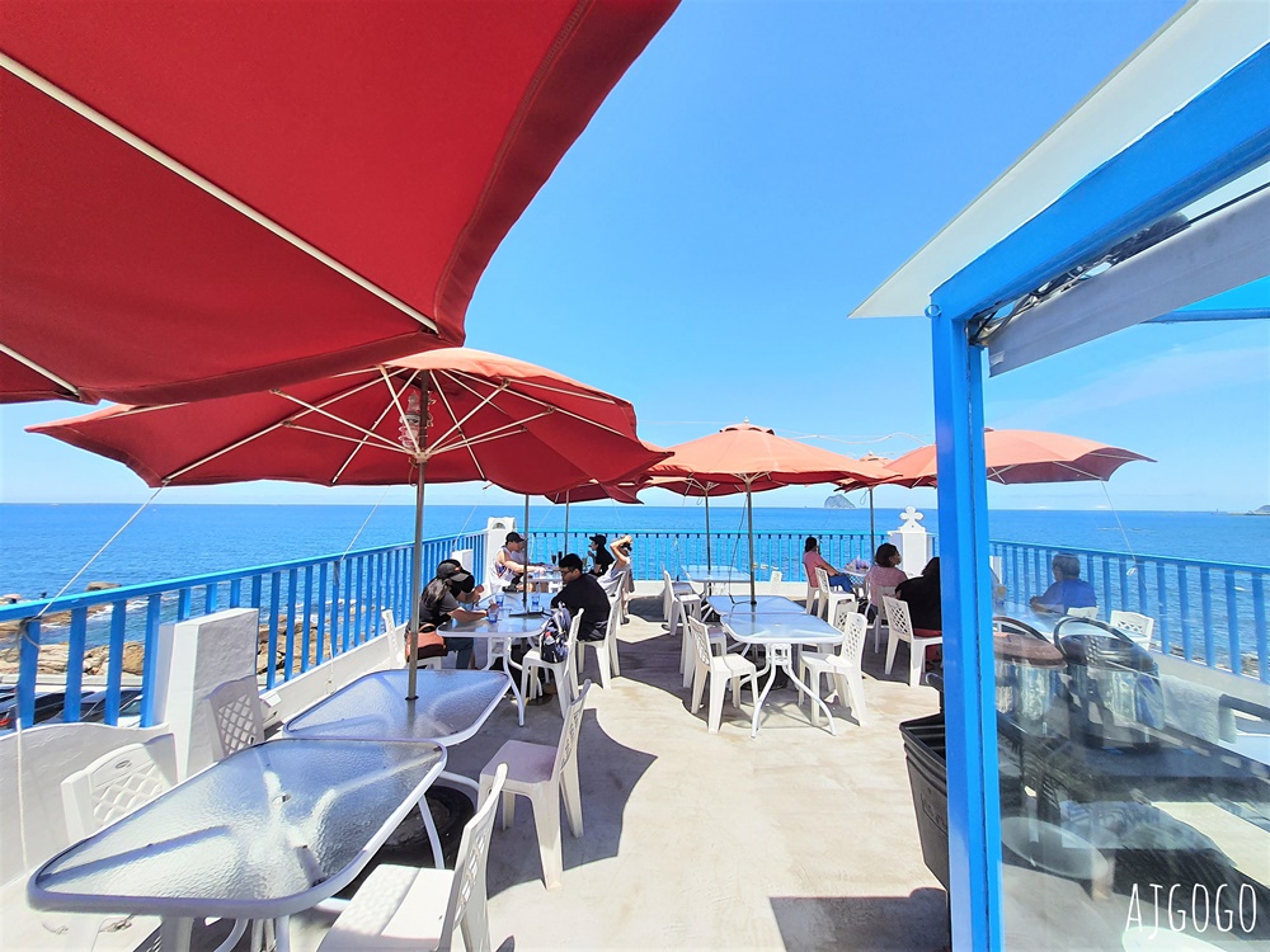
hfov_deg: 106.2
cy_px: 476
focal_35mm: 13
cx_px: 635
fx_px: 477
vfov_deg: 89.9
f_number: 2.2
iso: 50
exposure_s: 1/792
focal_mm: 1.74
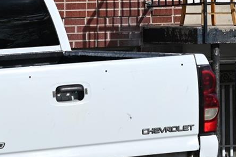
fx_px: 2327
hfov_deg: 5.8
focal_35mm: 355
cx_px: 311
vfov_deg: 3.8
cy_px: -108
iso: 100
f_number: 6.3
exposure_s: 1/640
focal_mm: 98
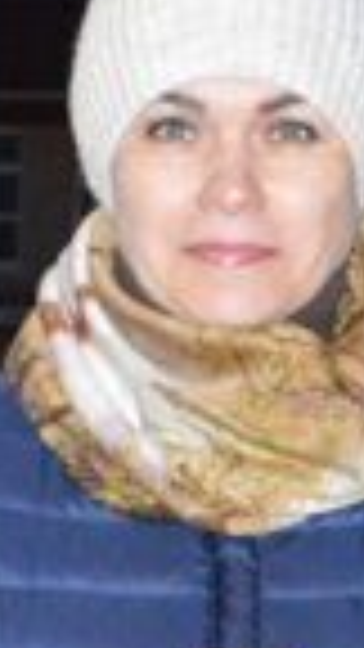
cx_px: 274
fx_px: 4496
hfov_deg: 4.6
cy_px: 616
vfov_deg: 8.2
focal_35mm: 262
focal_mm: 32
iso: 3200
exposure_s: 1/60
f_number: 4.2
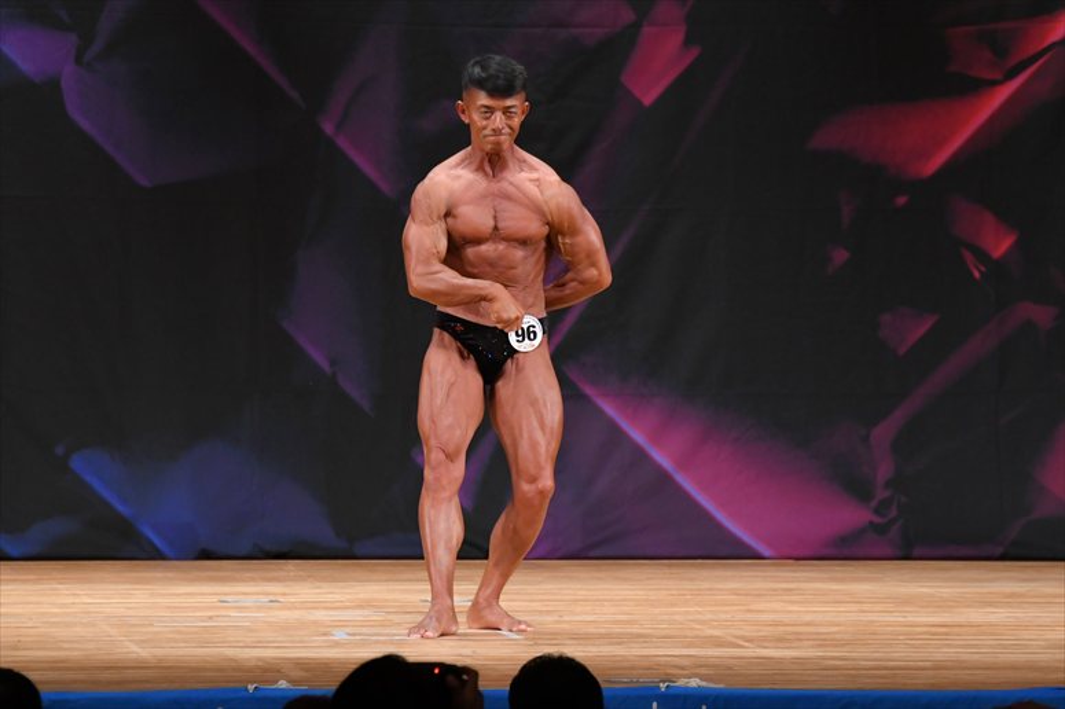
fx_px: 8427
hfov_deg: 7.2
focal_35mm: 285
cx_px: 532
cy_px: 354
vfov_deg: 4.8
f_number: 5.6
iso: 3200
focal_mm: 190
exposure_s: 1/400
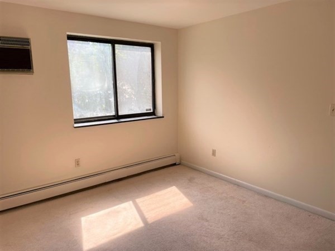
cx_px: 168
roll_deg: +0.4
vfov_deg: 53.1
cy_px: 126
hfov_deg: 67.3
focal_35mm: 26
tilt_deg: -10.5
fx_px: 252
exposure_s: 1/609
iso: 32
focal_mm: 4.2
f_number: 1.6
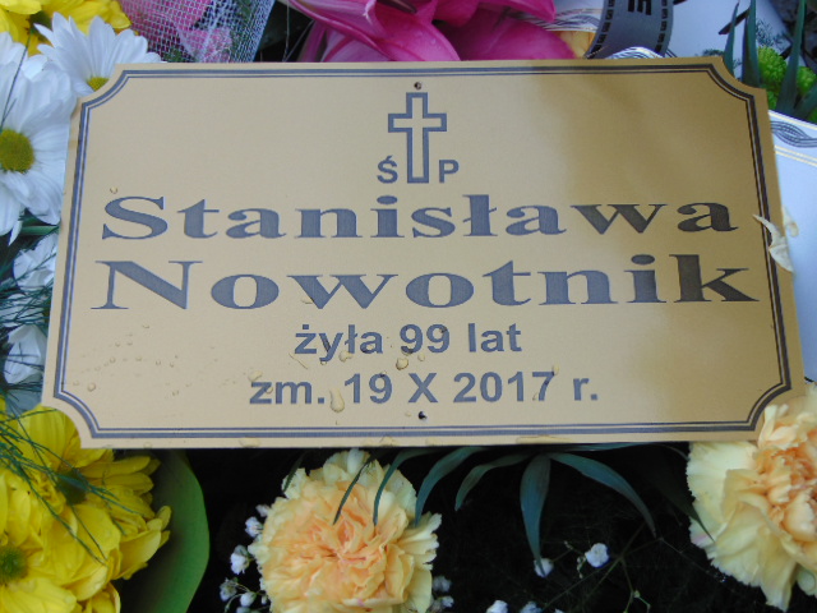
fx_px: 1180
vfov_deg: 29.1
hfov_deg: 38.2
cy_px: 306
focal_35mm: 50
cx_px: 408
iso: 80
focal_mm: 9
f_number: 3.5
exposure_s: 1/250
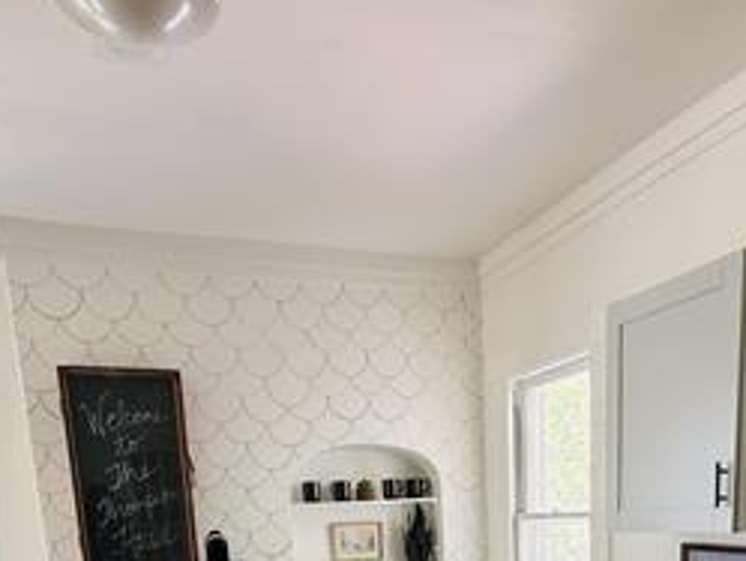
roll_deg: +2.1
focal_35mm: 36
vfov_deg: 32.4
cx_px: 440
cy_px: 684
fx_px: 776
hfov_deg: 51.1
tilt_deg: -11.6
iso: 125
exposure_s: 1/30
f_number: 2.2
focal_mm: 2.22
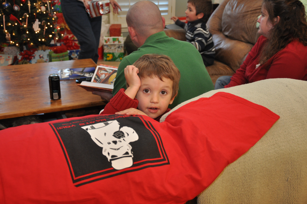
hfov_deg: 41.2
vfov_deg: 28.0
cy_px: 102
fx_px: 409
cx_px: 154
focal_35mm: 48
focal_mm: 32
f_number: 4.2
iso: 800
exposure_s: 1/60
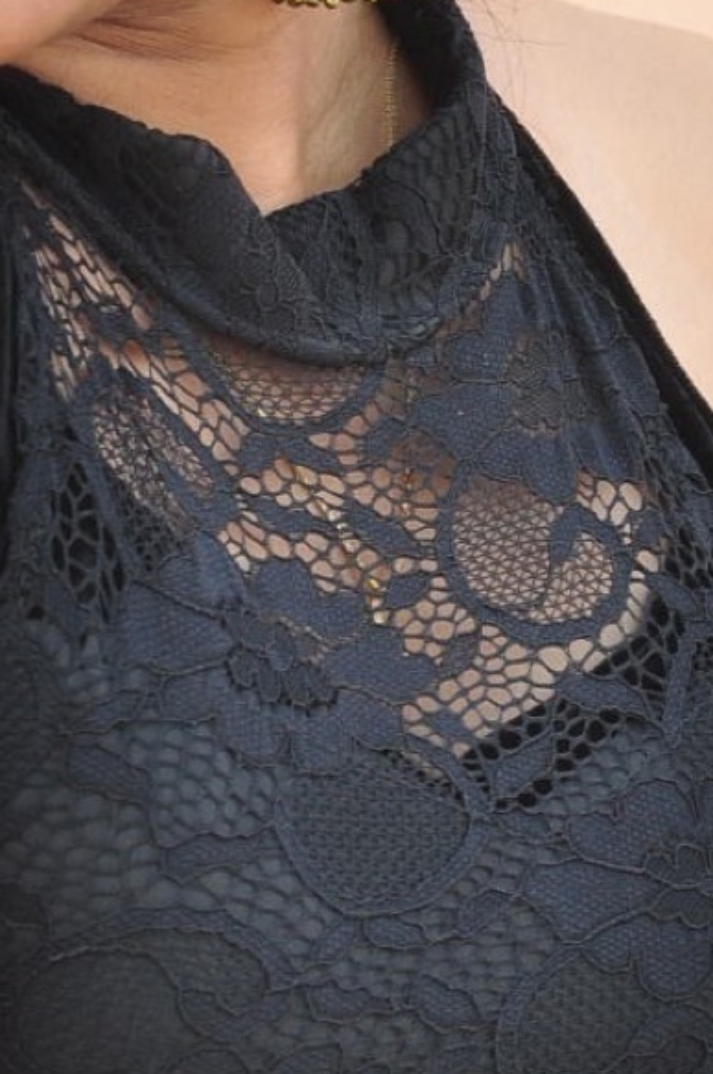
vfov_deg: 6.7
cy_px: 319
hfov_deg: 4.5
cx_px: 133
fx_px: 9147
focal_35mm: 307
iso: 400
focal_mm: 66
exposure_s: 1/125
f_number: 6.3
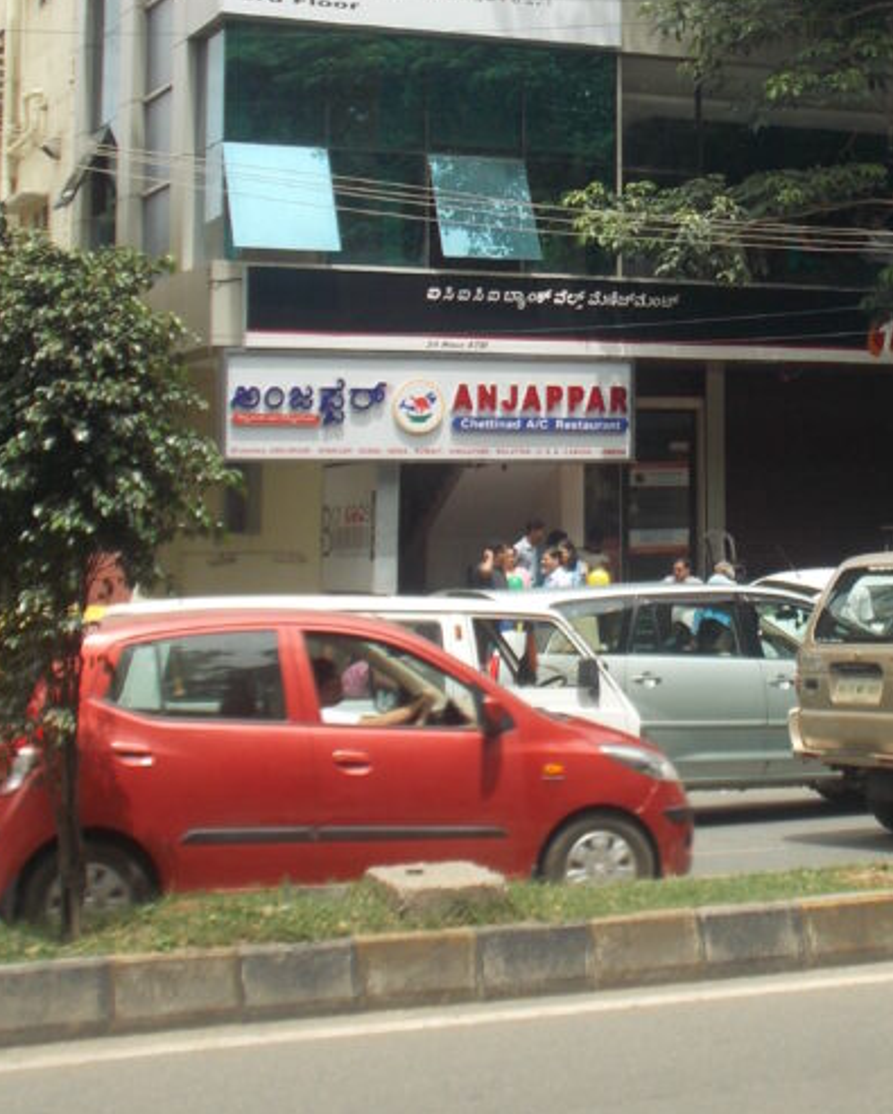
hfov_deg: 19.2
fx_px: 2607
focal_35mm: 79
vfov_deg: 23.8
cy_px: 237
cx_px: 766
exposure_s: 1/80
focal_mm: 6.9
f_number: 9.8
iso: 80
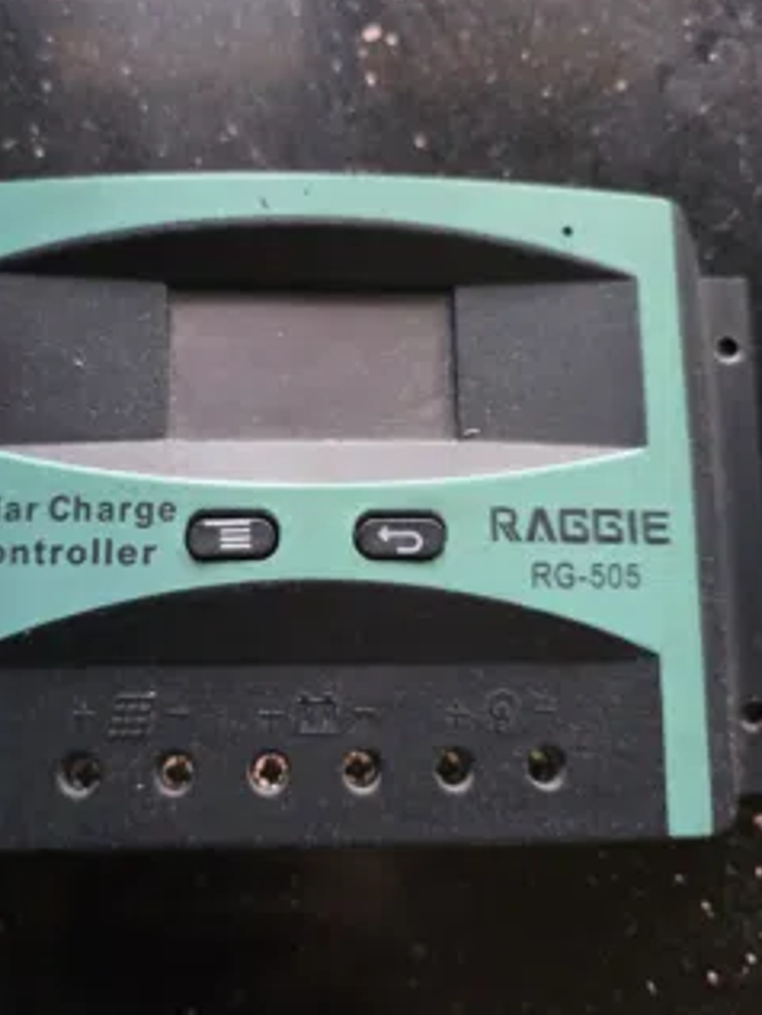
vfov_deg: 61.6
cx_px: 285
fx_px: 851
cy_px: 490
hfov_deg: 47.8
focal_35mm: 29
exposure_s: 1/100
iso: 1600
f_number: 1.7
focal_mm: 6.3
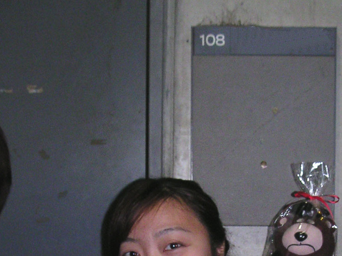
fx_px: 850
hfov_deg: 22.7
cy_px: 289
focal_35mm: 86
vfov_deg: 16.6
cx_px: 193
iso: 160
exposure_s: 1/45
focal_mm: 5.7
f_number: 2.8
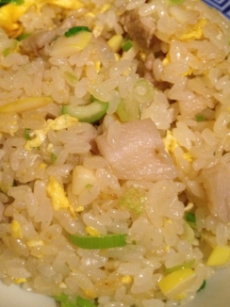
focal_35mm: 43
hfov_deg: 33.5
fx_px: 381
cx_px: 92
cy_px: 135
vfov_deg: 43.8
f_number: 2.4
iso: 320
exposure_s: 1/20
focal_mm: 4.28
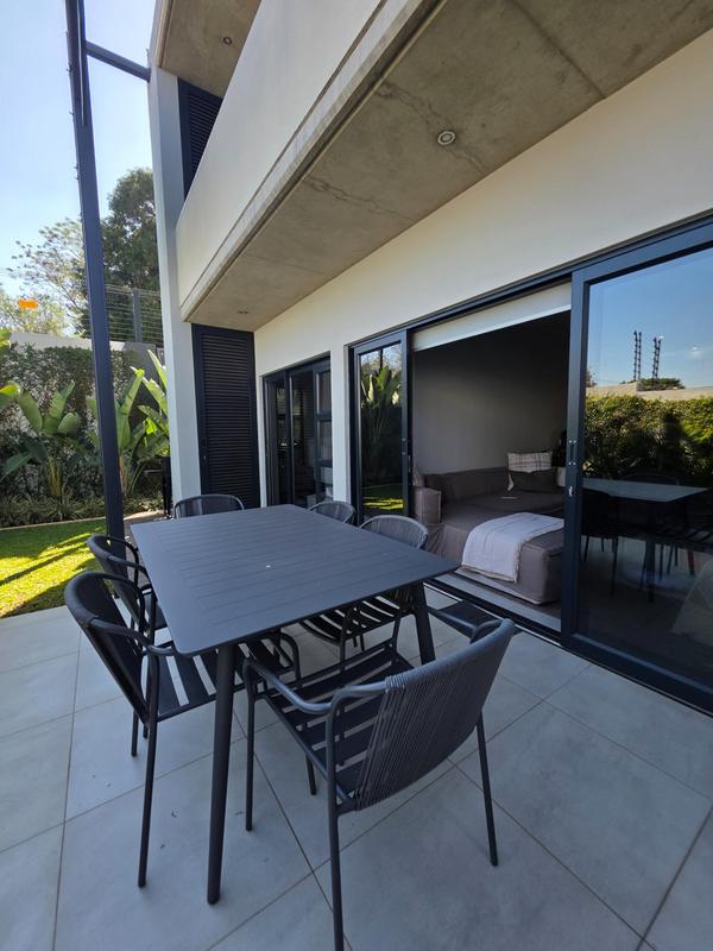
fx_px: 357
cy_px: 476
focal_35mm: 13
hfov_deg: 89.9
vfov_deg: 106.2
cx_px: 356
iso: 40
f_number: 1.9
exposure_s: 1/419
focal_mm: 2.2
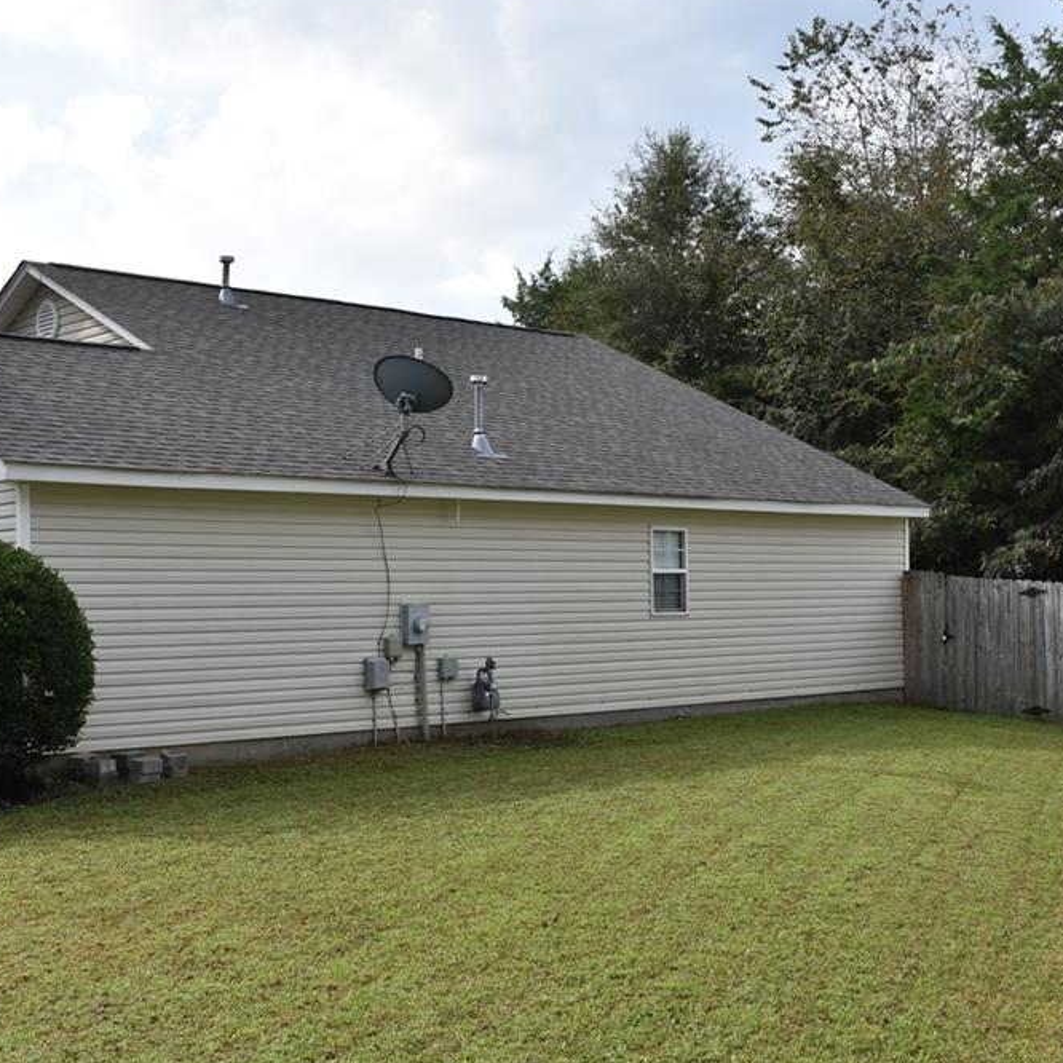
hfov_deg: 36.0
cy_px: 525
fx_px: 1633
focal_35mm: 47
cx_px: 436
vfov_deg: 36.1
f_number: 9
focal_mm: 24
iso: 200
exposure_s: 1/320
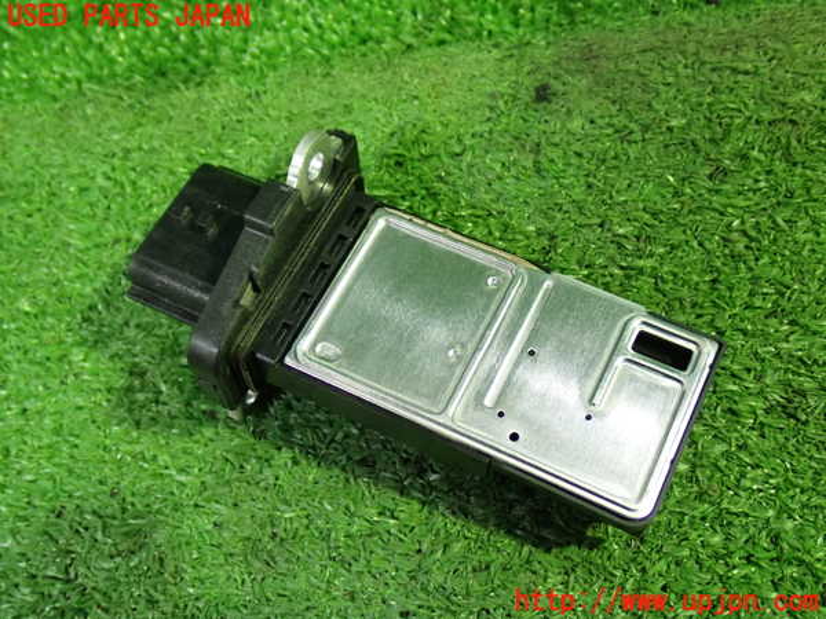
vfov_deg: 32.9
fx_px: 1050
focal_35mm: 44
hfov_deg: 42.9
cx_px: 413
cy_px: 310
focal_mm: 7.84
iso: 800
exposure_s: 1/30
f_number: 2.9
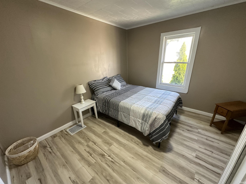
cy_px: 92
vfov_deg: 85.7
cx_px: 123
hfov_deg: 102.1
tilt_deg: -18.7
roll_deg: +0.9
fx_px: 99
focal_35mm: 14
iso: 250
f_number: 2.2
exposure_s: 1/120
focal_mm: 2.22
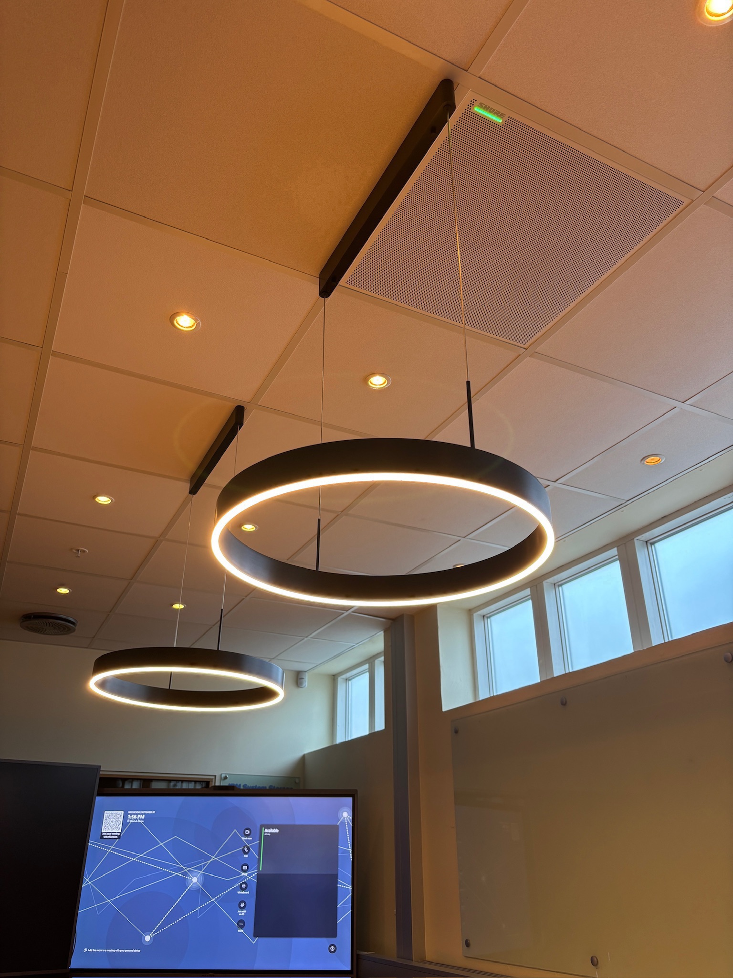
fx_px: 734
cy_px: 489
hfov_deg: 53.1
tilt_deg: +25.2
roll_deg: -0.9
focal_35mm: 26
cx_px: 366
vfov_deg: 67.3
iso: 80
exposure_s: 1/50
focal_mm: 5.96
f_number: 1.6
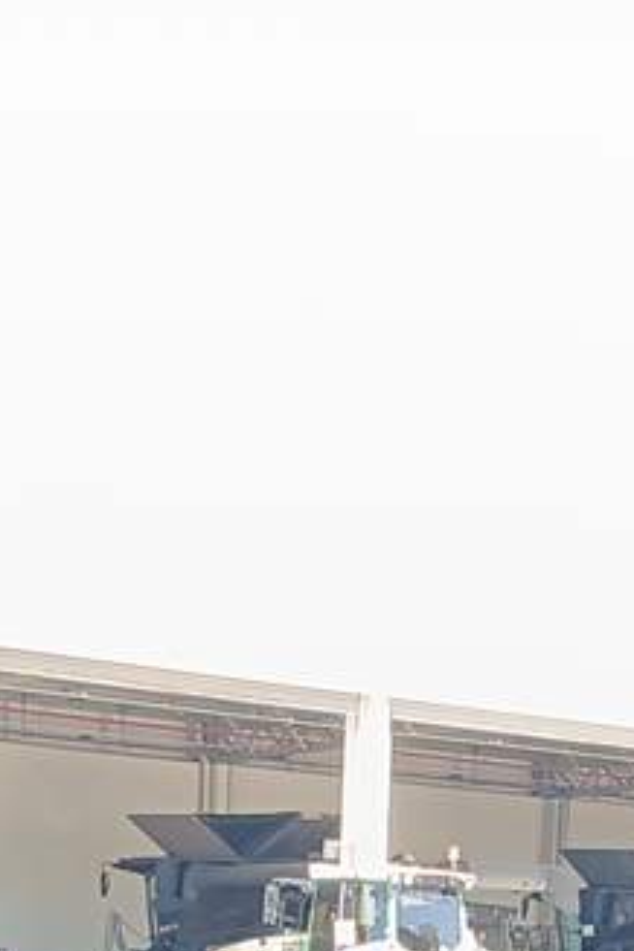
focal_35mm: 119
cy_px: 1472
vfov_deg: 15.7
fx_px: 3143
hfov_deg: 11.5
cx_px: 439
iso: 23
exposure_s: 1/50
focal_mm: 3.98
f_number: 1.8
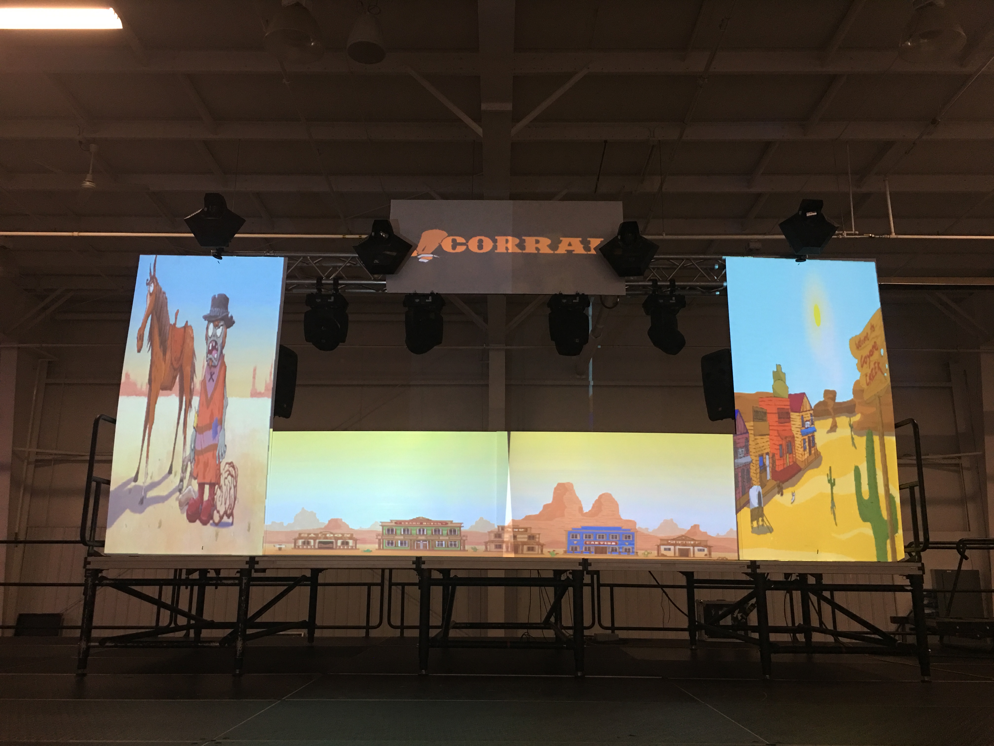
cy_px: 373
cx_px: 497
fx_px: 833
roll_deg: -1.5
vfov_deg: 48.2
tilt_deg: +13.5
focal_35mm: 29
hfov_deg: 61.7
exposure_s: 1/15
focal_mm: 4.15
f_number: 2.2
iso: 64
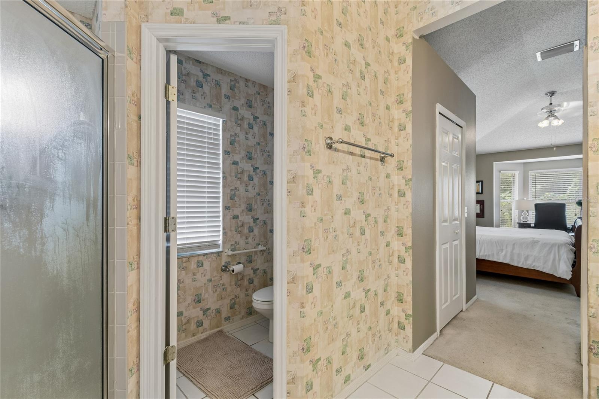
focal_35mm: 15
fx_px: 250
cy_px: 200
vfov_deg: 77.3
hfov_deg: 100.4
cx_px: 300
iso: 100
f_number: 7.1
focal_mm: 10
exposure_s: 1/15
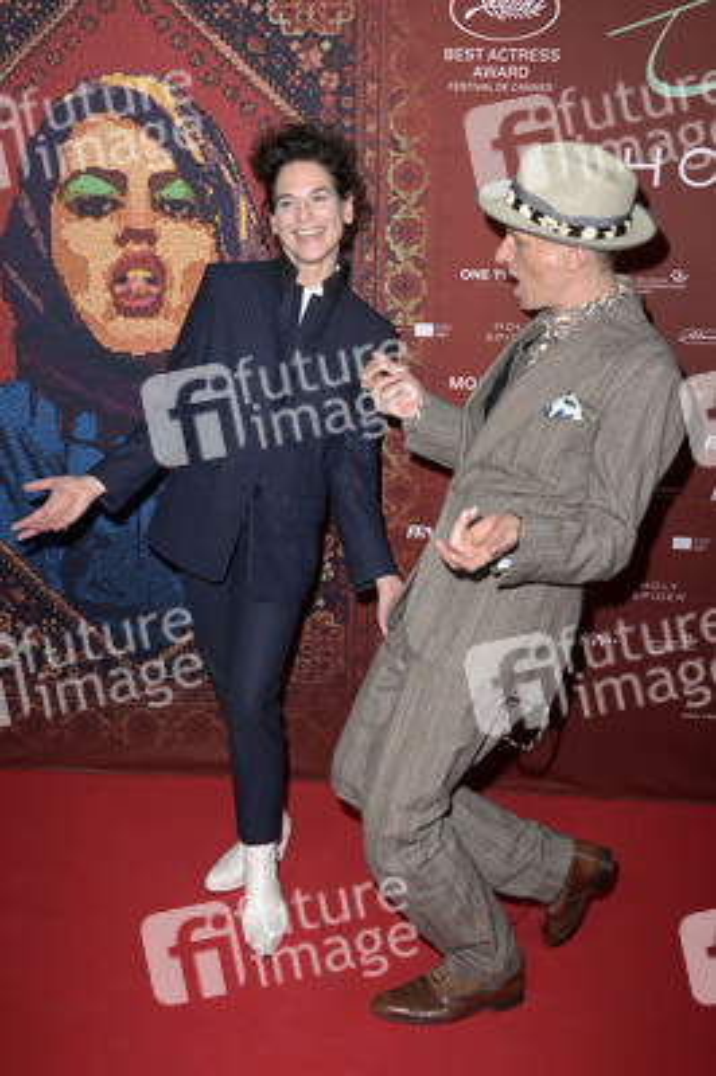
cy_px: 538
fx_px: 1076
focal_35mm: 36
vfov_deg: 53.2
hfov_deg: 36.8
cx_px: 358
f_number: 5.6
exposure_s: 1/250
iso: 400
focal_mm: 36
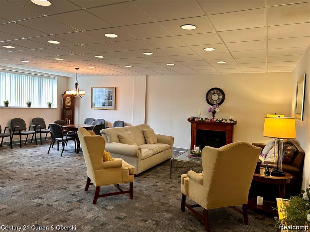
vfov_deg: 53.1
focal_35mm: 26
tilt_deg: -2.7
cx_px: 155
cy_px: 116
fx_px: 233
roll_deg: -2.7
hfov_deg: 67.3
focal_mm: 5.7
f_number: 1.5
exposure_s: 1/60
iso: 125
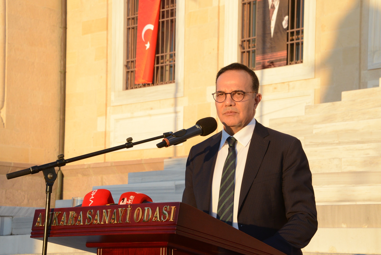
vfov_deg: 12.2
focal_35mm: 112
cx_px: 190
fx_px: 1186
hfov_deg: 18.3
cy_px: 128
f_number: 16
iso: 2500
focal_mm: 112
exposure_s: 1/250
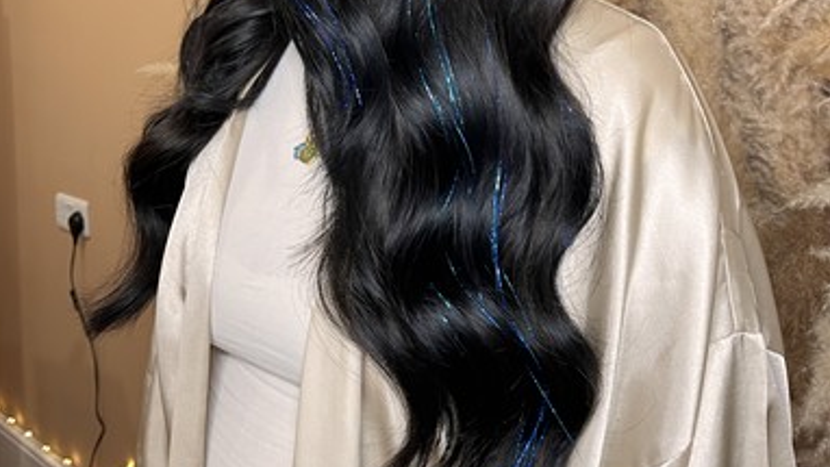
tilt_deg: -2.4
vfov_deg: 29.3
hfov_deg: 52.8
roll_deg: +1.2
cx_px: 415
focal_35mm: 38
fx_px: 836
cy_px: 4
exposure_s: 1/50
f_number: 1.6
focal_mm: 5.1
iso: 100
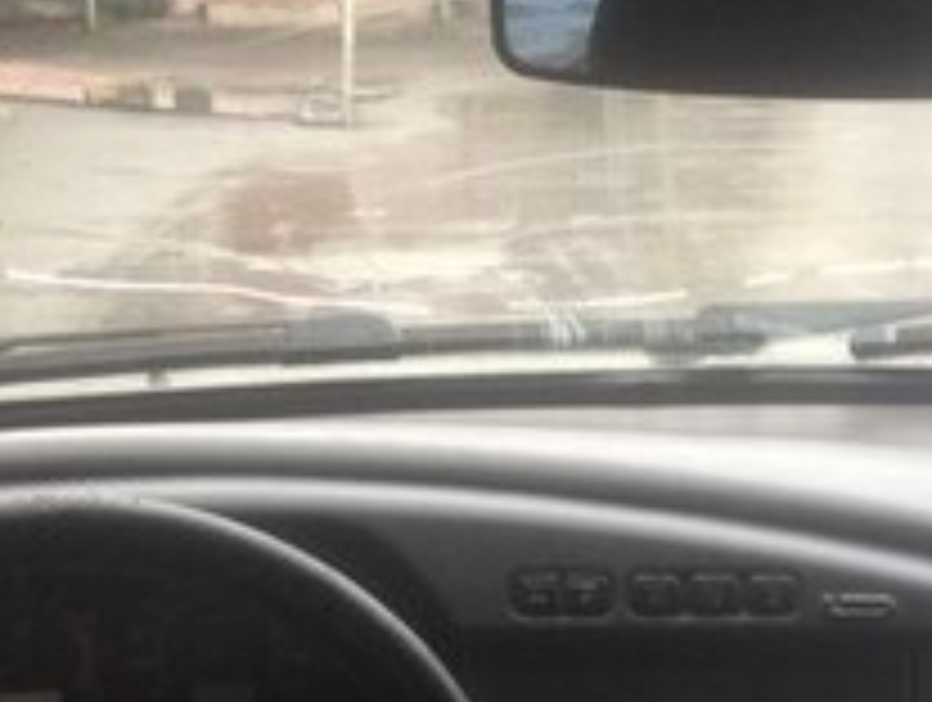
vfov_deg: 13.6
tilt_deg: -20.4
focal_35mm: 105
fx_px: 2832
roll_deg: -0.9
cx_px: 977
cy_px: 902
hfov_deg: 18.1
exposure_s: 1/40
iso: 50
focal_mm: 4.12
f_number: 2.4
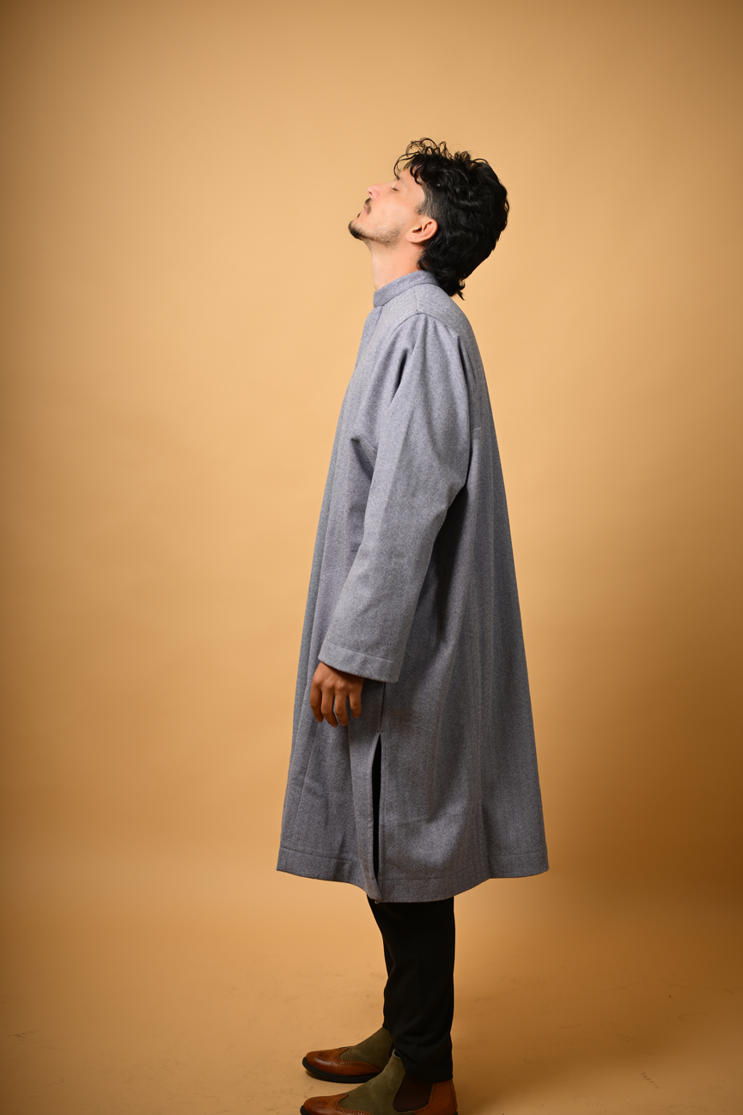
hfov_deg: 26.0
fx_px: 1610
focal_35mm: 52
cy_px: 571
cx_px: 385
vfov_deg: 38.2
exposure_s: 1/1000
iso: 125
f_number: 2.2
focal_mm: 50
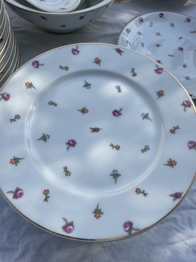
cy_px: 131
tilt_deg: -66.2
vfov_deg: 67.3
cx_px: 98
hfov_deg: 53.1
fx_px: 196
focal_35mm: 26
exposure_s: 1/2817
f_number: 1.6
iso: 32
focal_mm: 4.2
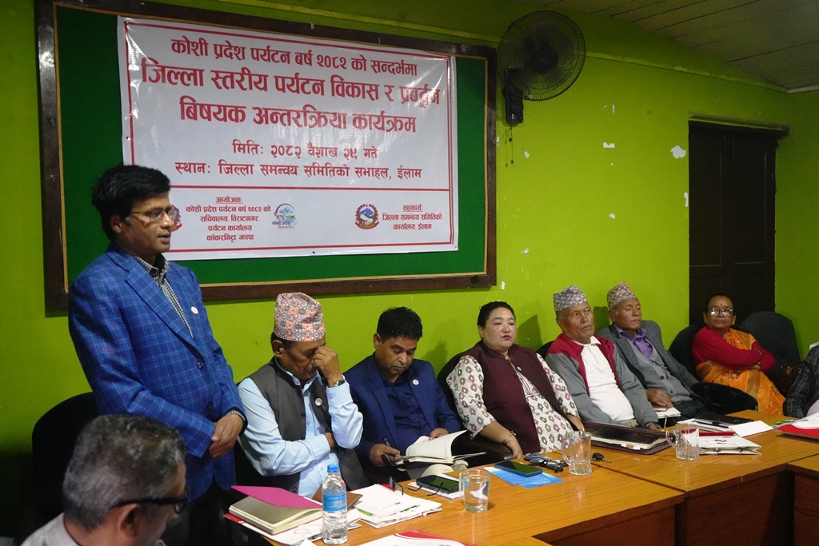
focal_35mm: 33
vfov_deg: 40.0
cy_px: 273
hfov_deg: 57.2
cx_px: 410
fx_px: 751
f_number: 4
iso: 10000
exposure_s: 1/160
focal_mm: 33
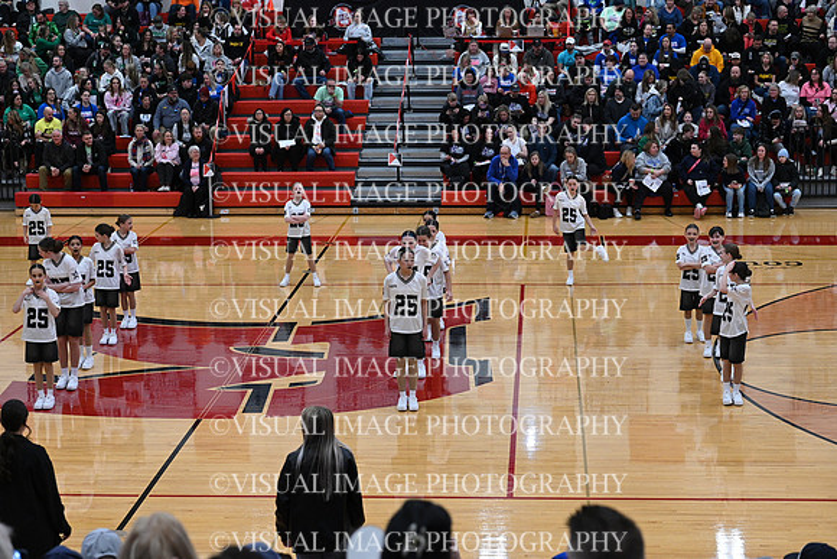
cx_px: 418
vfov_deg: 19.5
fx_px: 1628
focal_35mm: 70
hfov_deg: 28.8
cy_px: 280
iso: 4000
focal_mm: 70
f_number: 4
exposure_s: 1/400
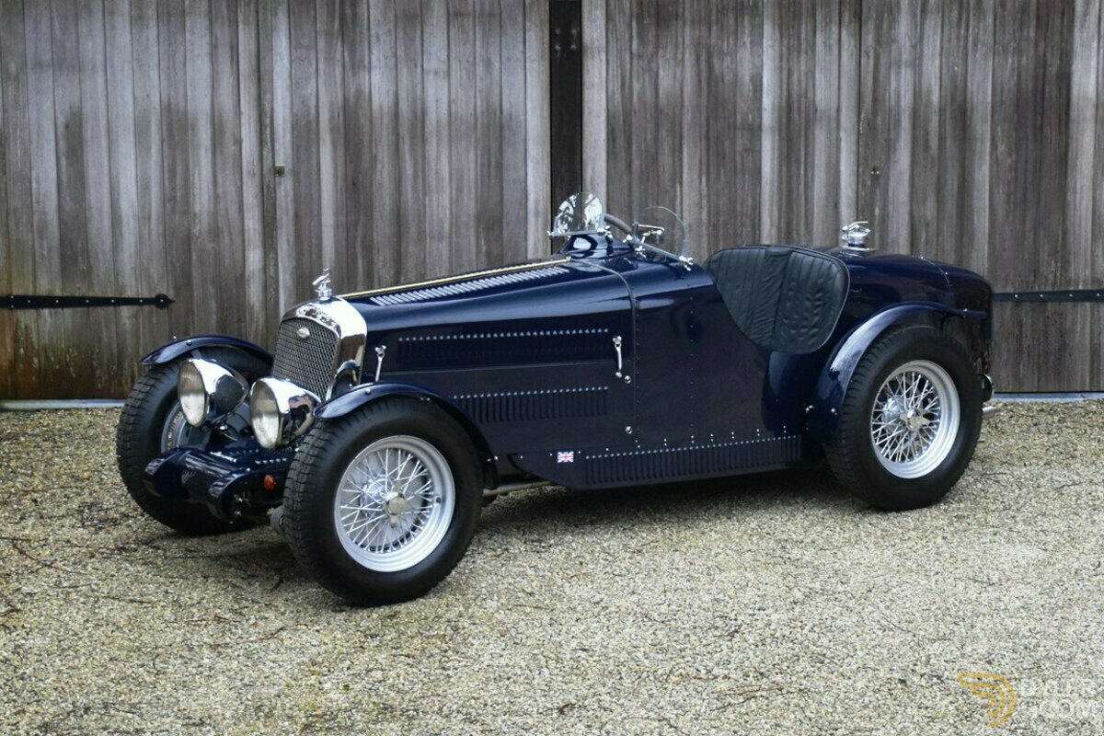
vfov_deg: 28.1
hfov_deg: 41.1
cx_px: 552
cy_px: 368
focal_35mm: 48
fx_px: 1472
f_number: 4
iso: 800
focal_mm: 32
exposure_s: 1/125
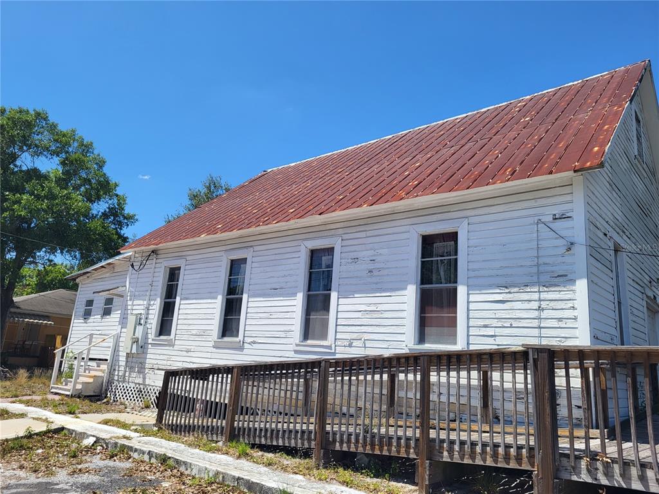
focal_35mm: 26
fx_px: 495
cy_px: 247
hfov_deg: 67.3
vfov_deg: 53.1
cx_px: 330
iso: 40
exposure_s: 1/2359
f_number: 1.8
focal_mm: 5.4
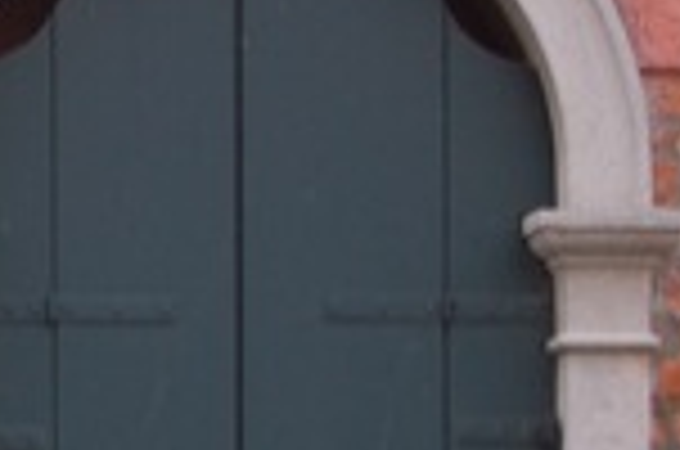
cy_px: 547
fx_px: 5749
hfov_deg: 6.6
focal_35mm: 305
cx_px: -513
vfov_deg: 4.5
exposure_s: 1/125
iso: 400
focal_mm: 48
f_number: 5.6
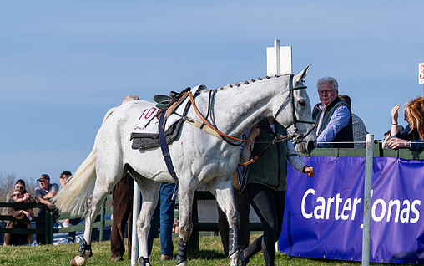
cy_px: 126
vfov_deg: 6.0
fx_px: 2520
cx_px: 242
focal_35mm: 218
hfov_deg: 9.6
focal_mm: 81
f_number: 4.5
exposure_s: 1/2500
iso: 200
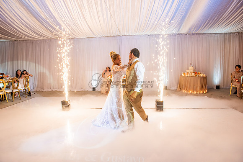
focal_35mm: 24
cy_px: 81
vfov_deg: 53.2
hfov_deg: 73.7
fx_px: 162
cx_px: 122
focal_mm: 24
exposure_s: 1/125
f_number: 6.3
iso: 1000
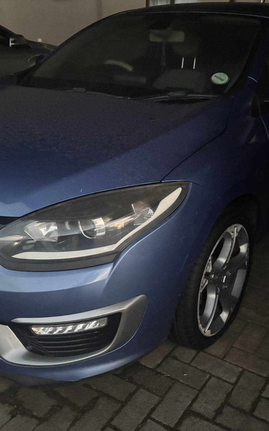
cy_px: 216
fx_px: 434
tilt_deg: -23.7
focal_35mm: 37
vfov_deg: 52.8
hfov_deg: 34.2
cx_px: 169
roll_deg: -1.9
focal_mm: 5.96
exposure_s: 1/15
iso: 2500
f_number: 1.6
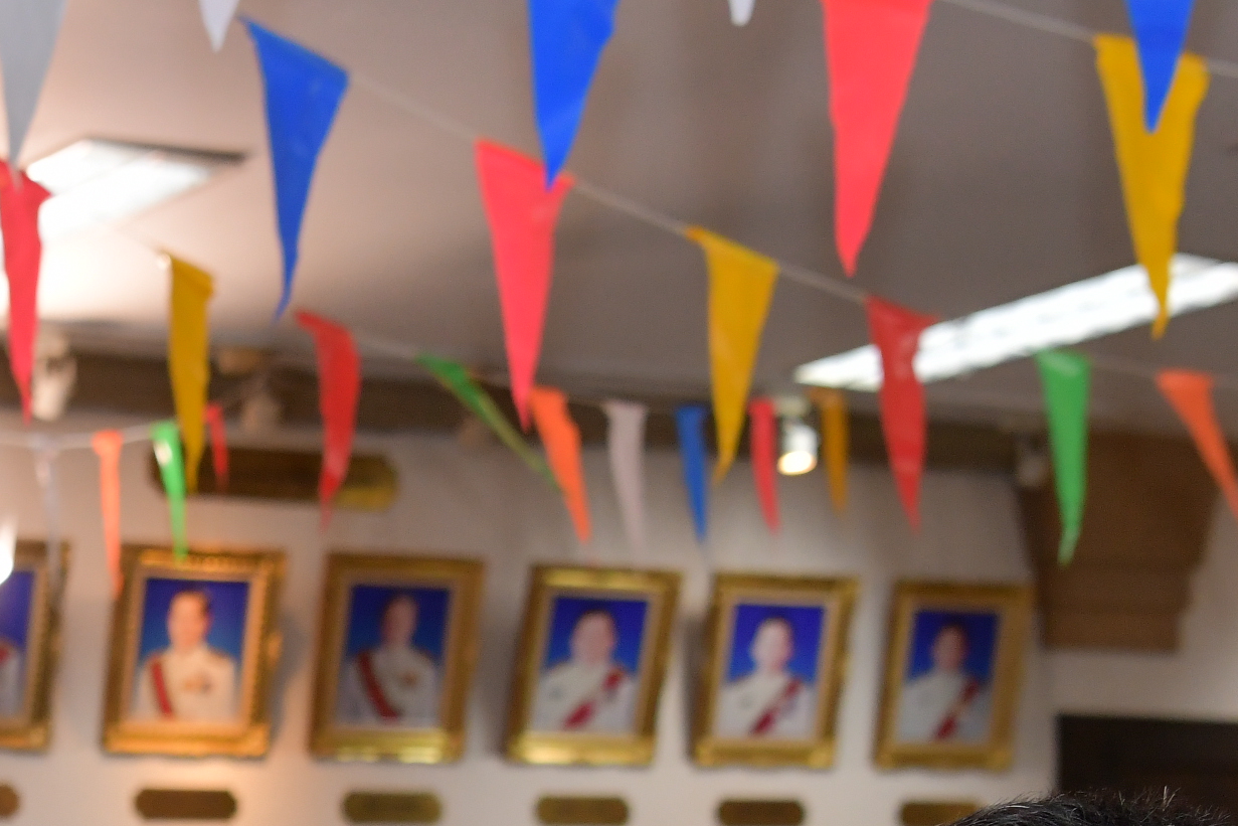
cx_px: 145
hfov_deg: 17.7
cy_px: 1271
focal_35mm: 114
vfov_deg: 11.5
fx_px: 3921
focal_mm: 34
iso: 1000
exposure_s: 1/200
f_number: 4
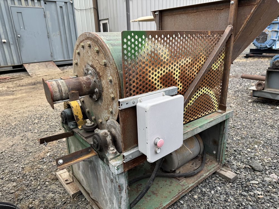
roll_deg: +2.5
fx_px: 193
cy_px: 104
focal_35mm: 24
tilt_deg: -19.2
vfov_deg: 56.8
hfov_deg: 71.6
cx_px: 140
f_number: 1.78
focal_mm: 6.76
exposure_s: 1/621
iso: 80
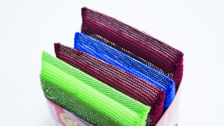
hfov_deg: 28.6
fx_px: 440
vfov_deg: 16.3
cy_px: 65
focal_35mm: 74
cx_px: 113
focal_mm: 70
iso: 3200
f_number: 9
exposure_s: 1/200
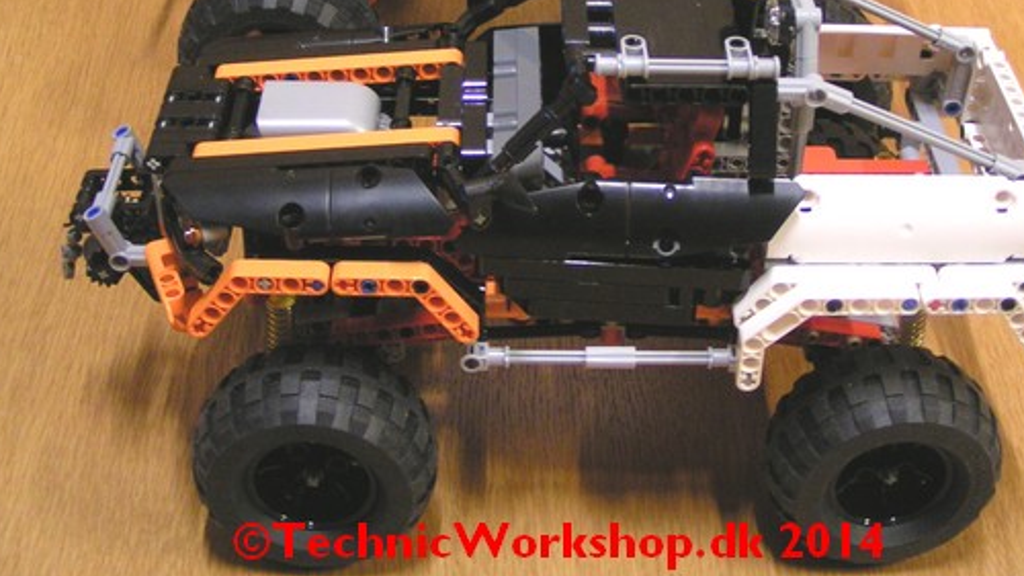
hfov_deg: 39.1
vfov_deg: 22.2
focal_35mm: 53
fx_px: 1439
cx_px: 559
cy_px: 88
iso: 200
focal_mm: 5.8
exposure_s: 1/5
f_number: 2.8
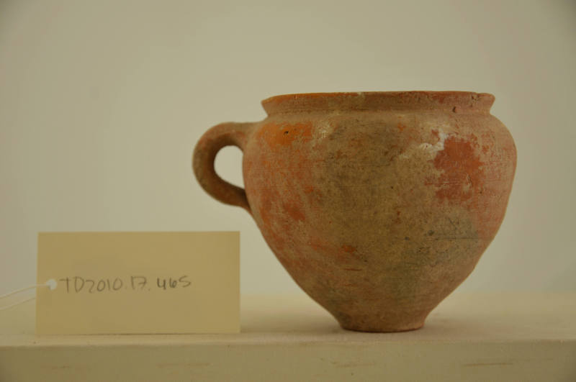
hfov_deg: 26.0
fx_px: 1246
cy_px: 191
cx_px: 288
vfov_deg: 17.4
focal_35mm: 78
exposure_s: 1/50
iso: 200
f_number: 5
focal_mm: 52
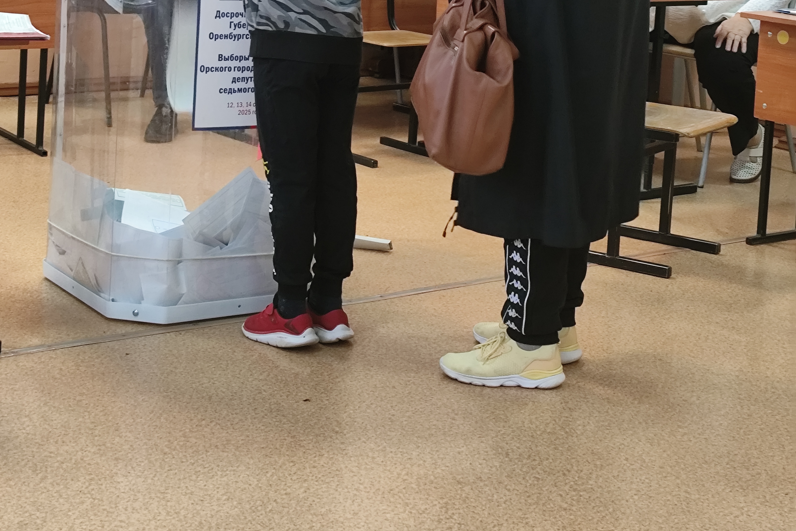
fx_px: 1548
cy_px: 25
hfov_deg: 28.8
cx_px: 396
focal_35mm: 70
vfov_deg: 19.0
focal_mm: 4.71
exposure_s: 1/33.3
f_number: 1.79
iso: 400
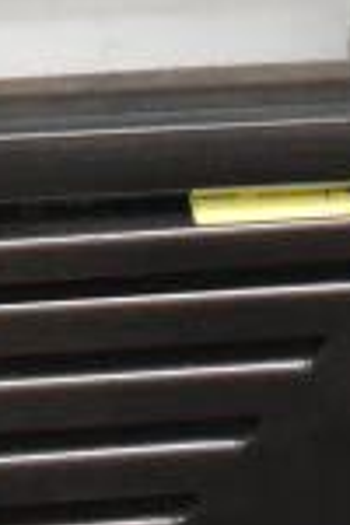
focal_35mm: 228
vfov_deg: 7.9
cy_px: -1012
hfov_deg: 6.0
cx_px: 70
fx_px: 3325
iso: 2800
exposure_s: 1/40
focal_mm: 25
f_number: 4
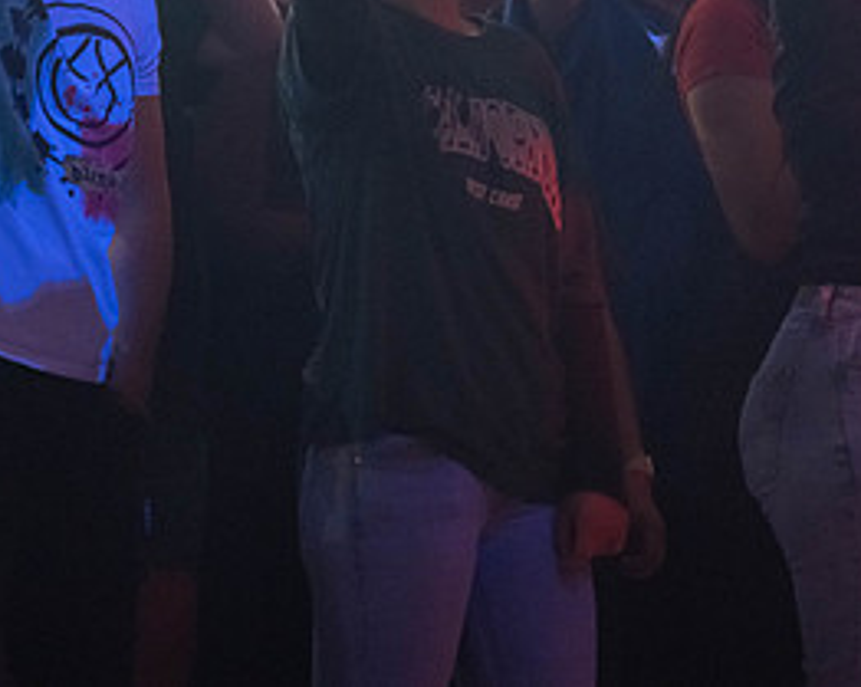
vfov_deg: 4.2
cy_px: 54
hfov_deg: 5.3
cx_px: 624
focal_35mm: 364
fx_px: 9265
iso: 5000
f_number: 2.8
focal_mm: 175
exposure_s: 1/100
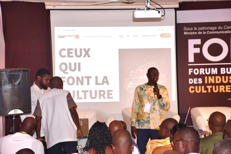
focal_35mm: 93
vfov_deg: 14.7
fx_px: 597
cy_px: 77
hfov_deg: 21.9
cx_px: 116
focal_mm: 62
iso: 500
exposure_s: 1/60.2
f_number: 5
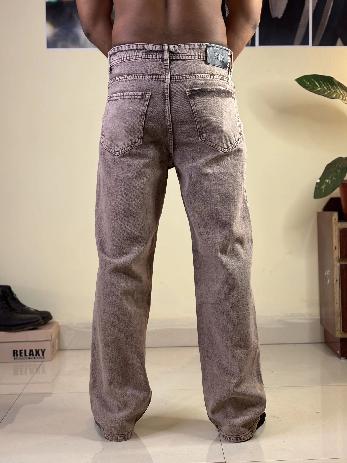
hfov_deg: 28.0
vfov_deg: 36.8
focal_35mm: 52
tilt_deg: -3.6
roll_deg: +0.2
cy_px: 232
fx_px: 695
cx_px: 174
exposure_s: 1/50
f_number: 1.6
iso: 80
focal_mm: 5.96
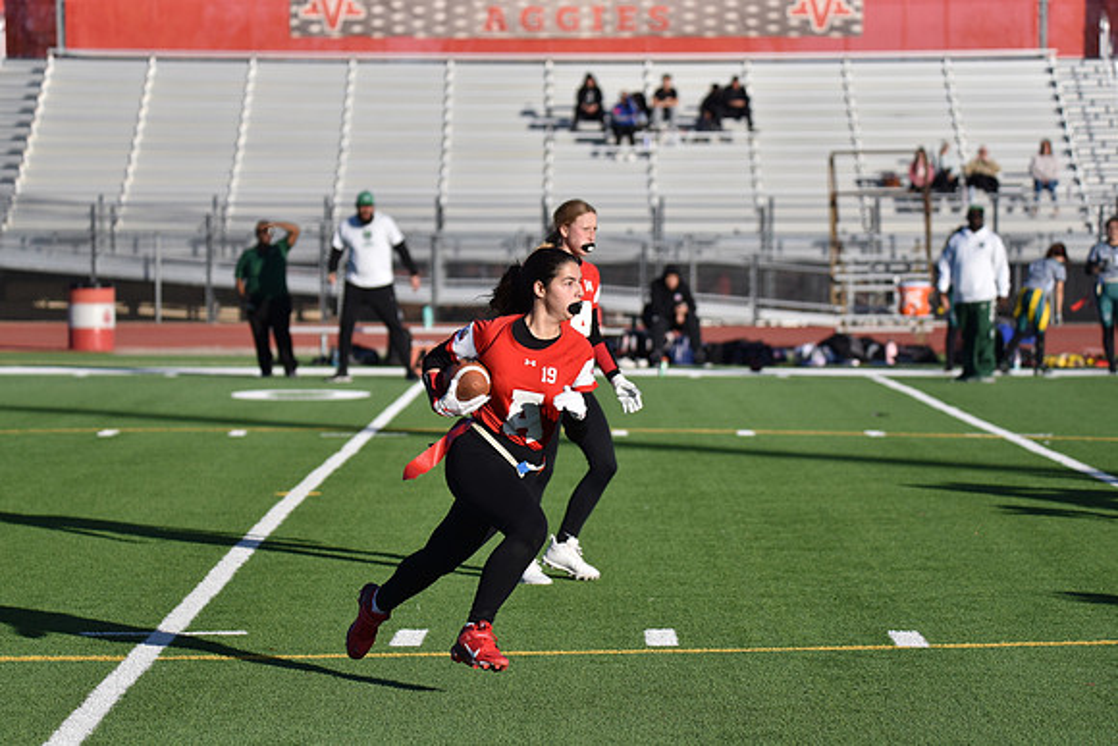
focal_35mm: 150
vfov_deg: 9.2
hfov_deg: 13.7
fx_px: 4659
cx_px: 559
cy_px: 373
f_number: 5
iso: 400
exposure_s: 1/4000
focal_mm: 150
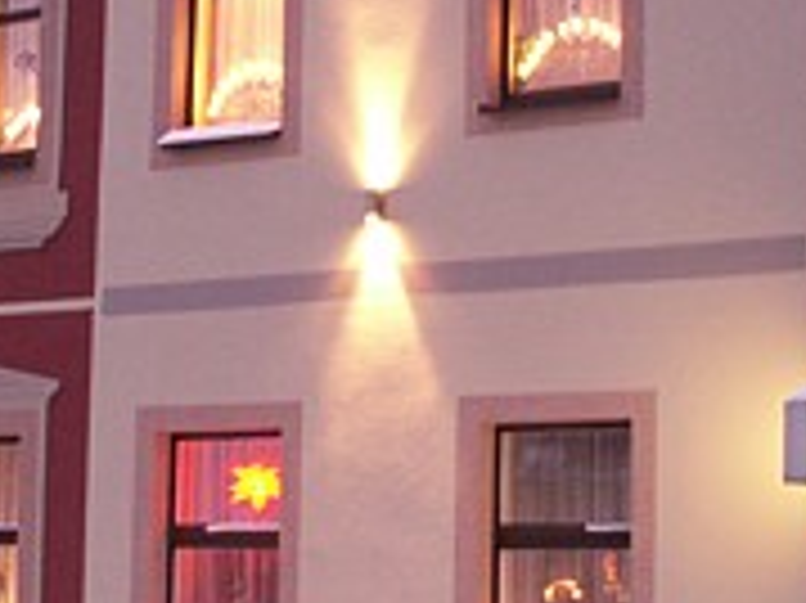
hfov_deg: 20.0
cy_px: 232
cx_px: 302
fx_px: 2280
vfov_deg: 15.1
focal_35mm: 98
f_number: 2.8
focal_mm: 5.86
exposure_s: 1/4
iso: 160
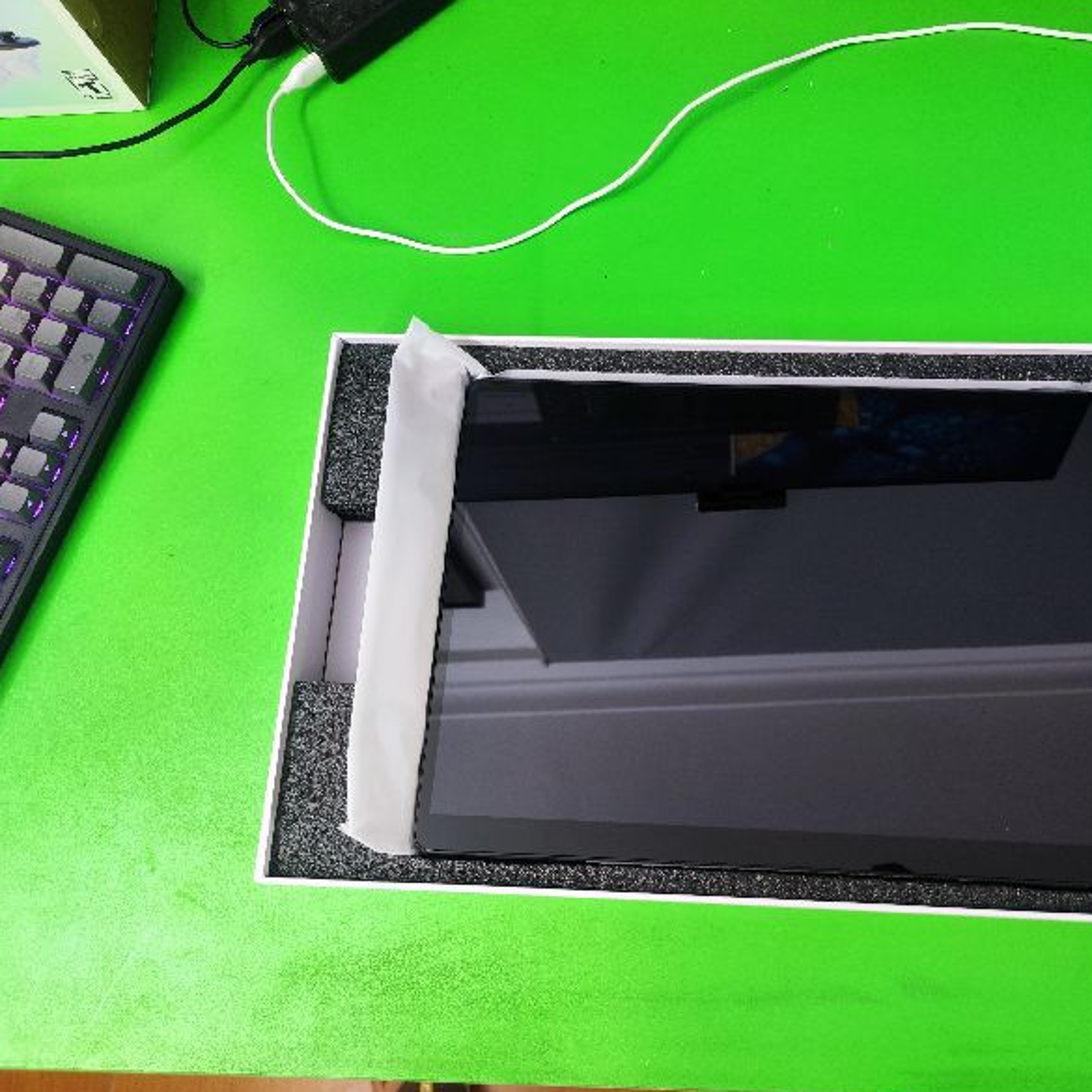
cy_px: 539
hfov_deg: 55.1
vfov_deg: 55.6
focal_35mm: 29
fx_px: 1035
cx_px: 668
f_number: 1.9
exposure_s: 1/120
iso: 350
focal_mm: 6.92
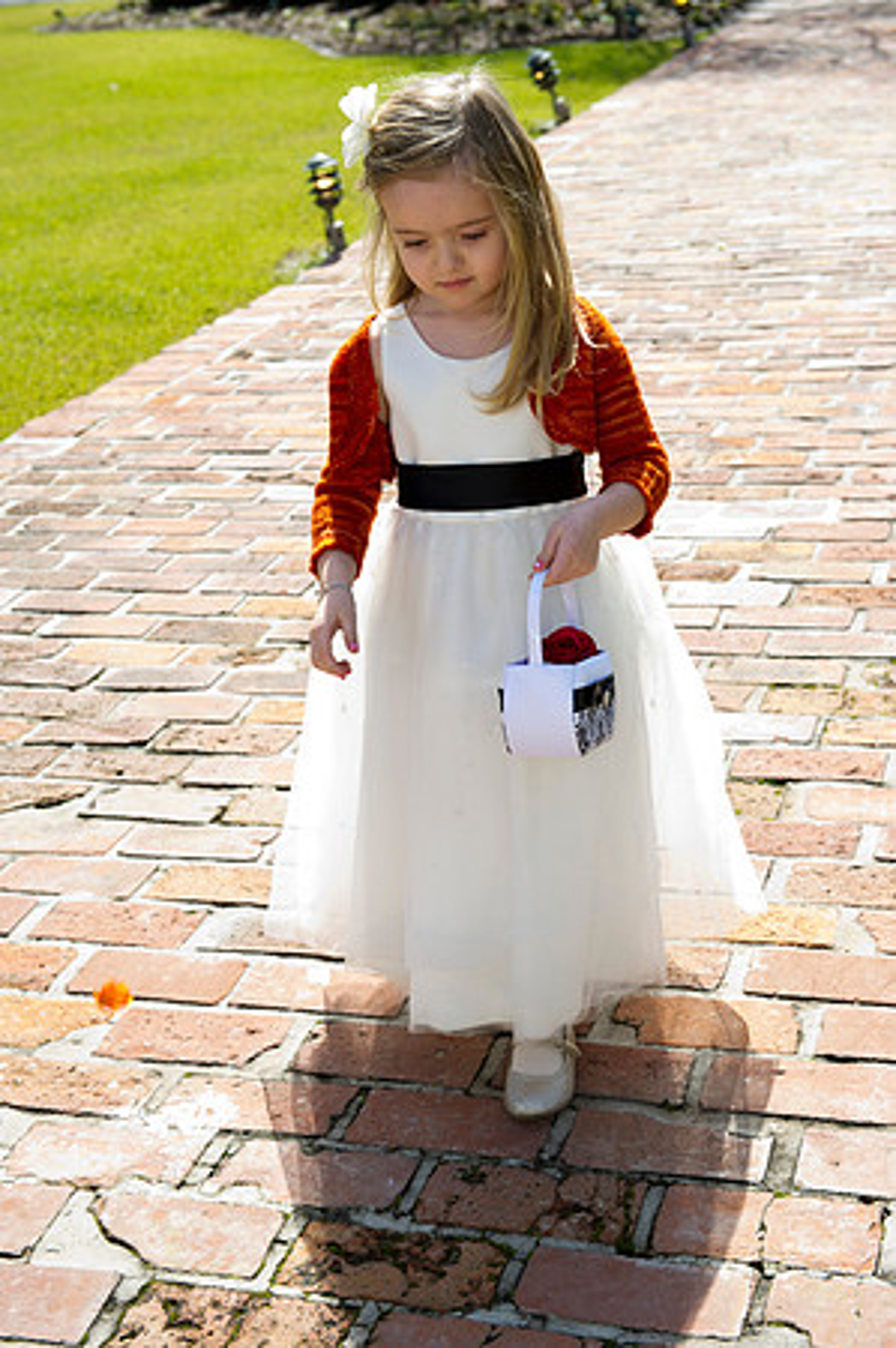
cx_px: 448
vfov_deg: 35.7
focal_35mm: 56
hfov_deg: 24.1
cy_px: 674
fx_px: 2095
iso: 100
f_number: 5.6
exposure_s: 1/200
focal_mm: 56
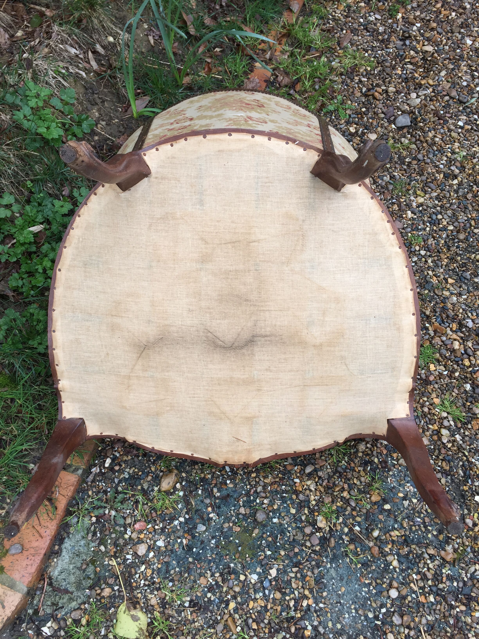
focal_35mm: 29
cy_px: 320
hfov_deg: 48.2
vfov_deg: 61.7
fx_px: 535
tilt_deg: -58.3
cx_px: 240
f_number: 2.2
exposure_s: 1/170
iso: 32
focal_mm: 4.15
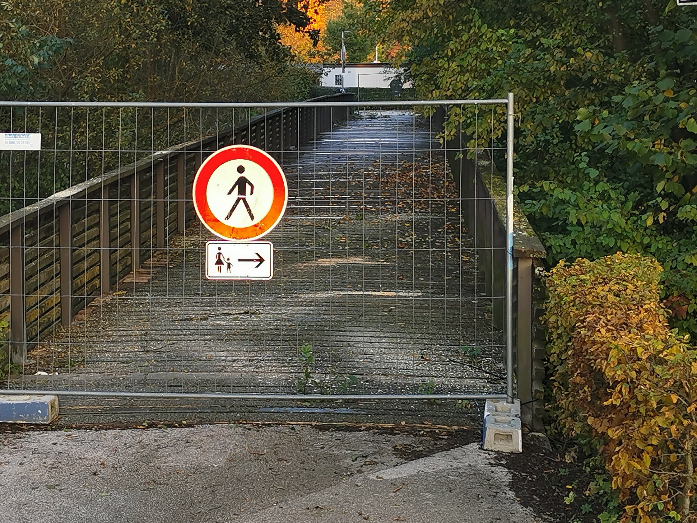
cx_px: 334
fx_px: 1410
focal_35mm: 70
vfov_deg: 20.9
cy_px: 146
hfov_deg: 27.8
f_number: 1.8
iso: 50
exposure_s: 1/100
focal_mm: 5.58
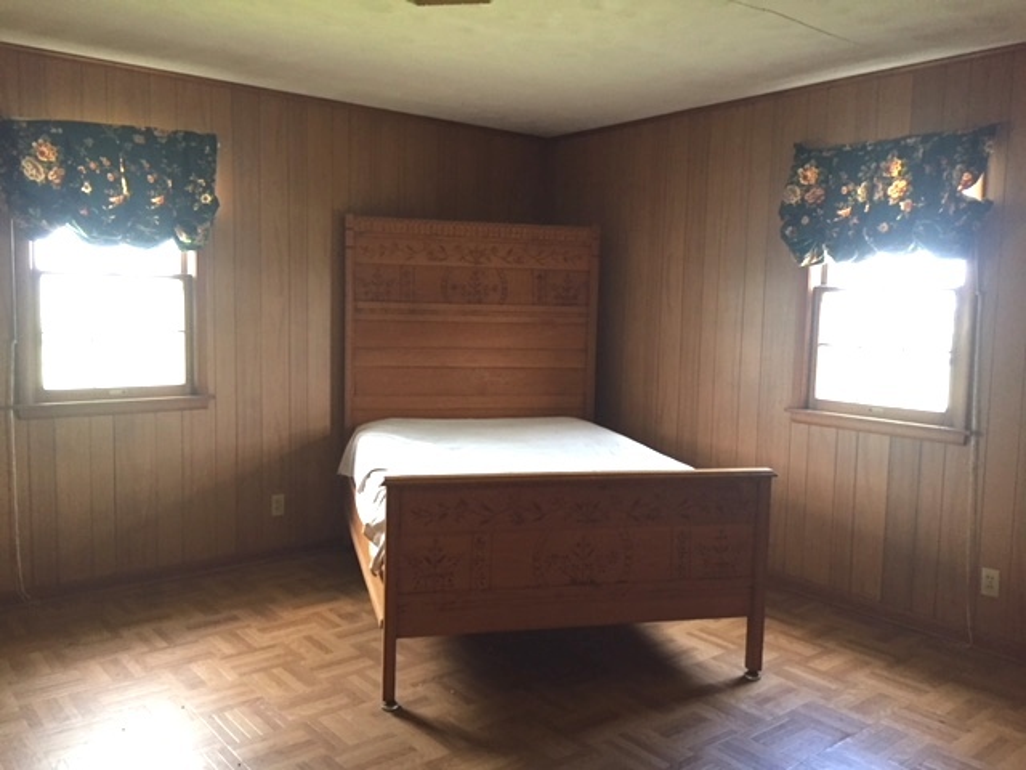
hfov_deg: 61.7
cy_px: 385
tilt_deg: -5.6
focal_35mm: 29
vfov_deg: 48.2
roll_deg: -2.3
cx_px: 513
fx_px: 860
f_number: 2.2
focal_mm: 4.15
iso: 160
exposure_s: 1/30
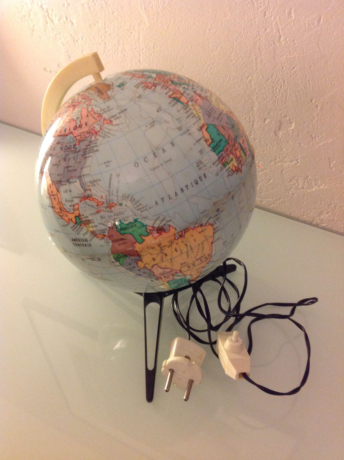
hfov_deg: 40.6
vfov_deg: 52.7
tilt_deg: -46.5
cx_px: 172
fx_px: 465
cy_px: 230
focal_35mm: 35
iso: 320
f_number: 2.4
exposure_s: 1/17
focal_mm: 4.28
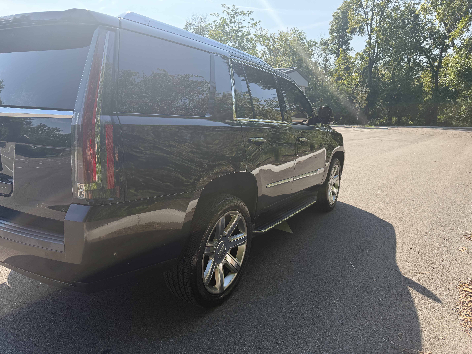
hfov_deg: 71.6
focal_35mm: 24
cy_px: 177
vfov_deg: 56.8
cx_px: 236
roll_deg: -2.8
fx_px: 327
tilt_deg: -10.9
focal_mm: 6.76
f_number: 1.78
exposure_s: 1/1855
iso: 100
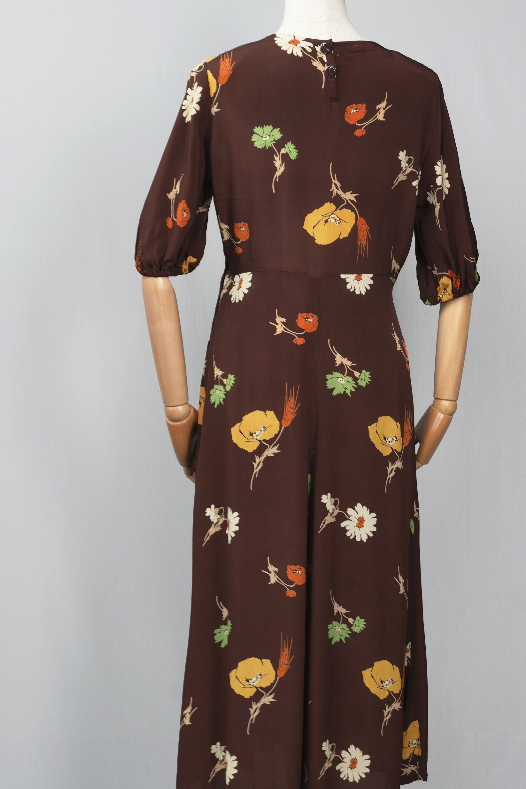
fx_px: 1534
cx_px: 305
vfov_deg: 28.8
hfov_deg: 19.4
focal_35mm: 70
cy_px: 386
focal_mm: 40
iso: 400
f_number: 8
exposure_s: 1/30
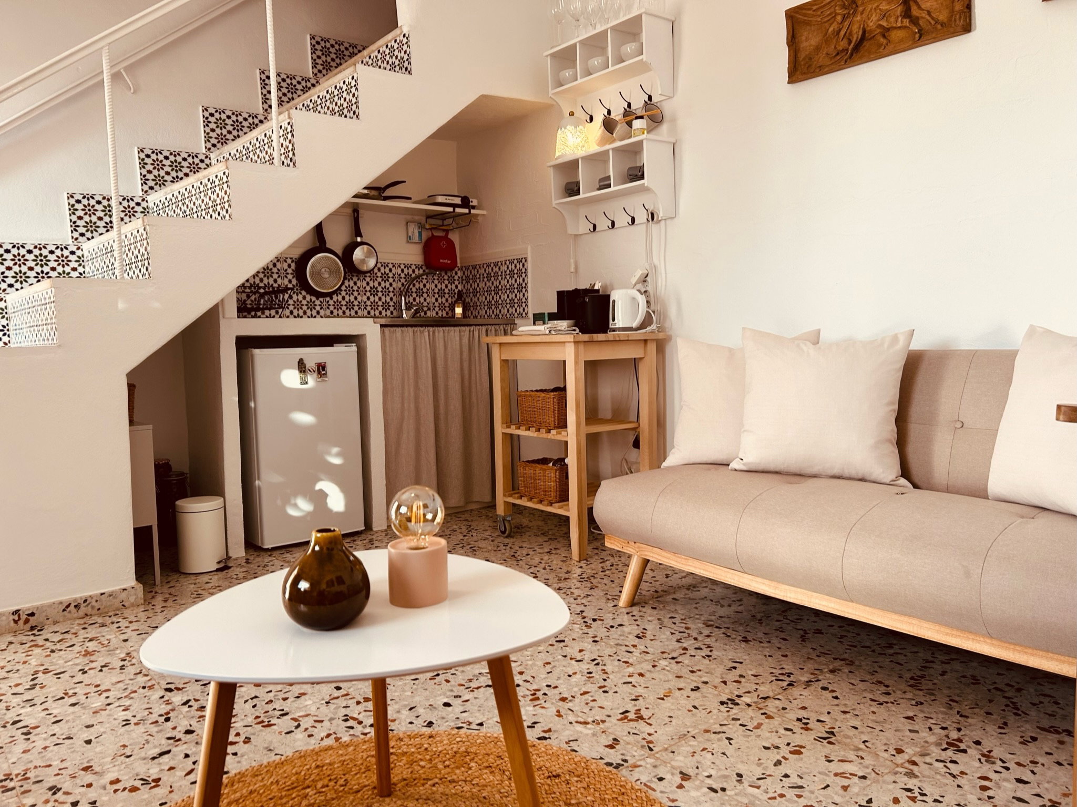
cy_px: 404
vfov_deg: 53.0
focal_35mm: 26
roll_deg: +1.5
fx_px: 809
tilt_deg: -4.2
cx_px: 538
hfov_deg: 67.3
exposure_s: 1/121
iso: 64
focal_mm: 5.7
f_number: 1.5
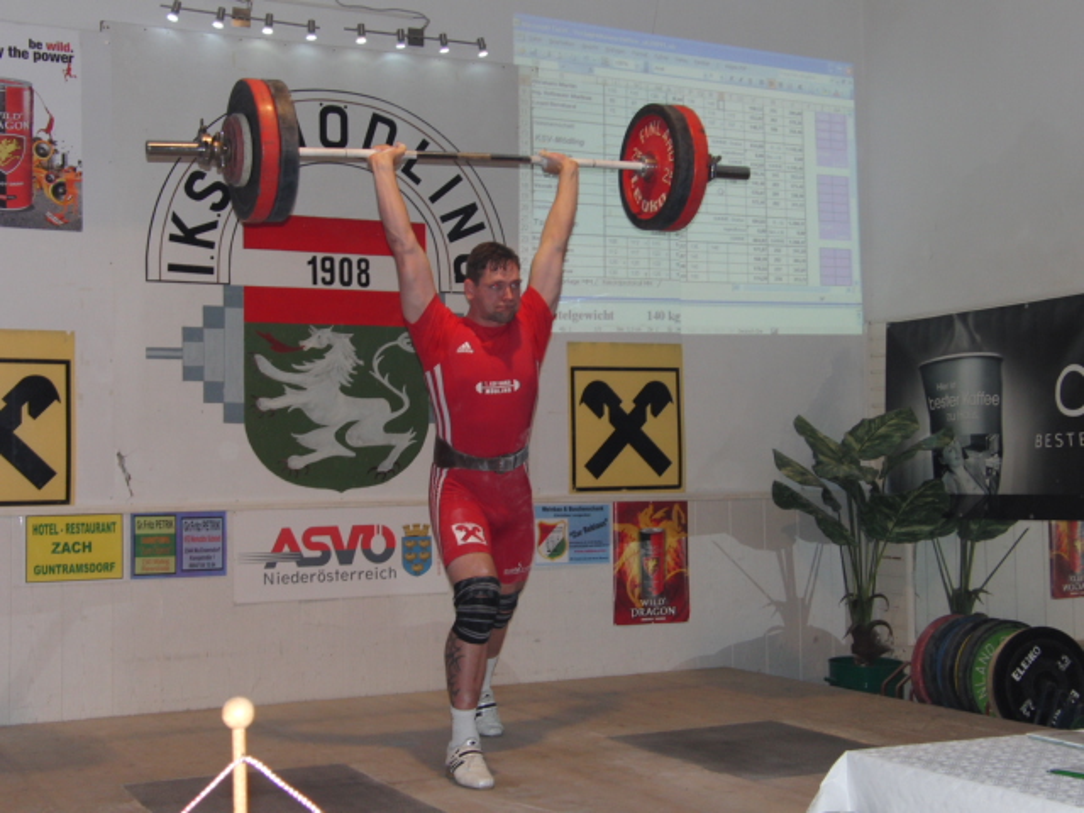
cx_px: 542
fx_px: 1534
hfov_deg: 38.9
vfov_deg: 29.7
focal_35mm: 49
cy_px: 406
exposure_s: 1/60
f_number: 3.3
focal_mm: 8.7
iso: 100
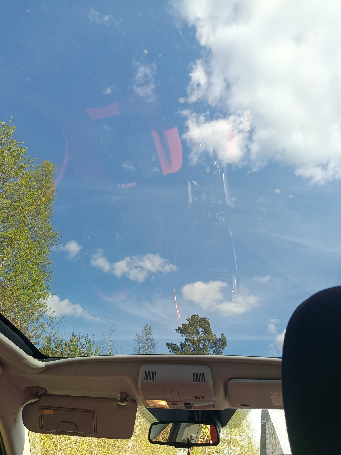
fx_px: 315
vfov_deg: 71.6
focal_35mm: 24
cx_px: 170
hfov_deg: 56.8
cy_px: 228
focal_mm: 5.24
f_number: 1.7
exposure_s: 1/100
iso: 60
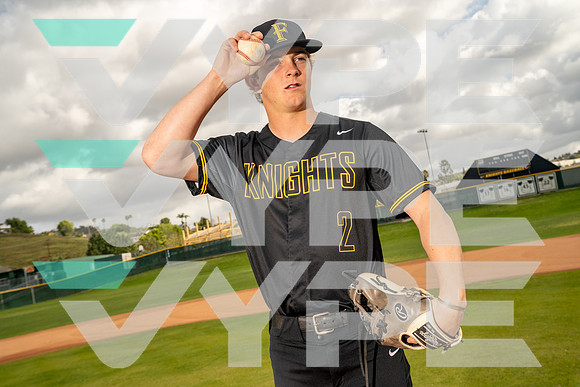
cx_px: 290
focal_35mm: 41
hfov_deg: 47.4
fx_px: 661
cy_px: 194
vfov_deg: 32.6
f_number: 8
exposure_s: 1/250
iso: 100
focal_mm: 41
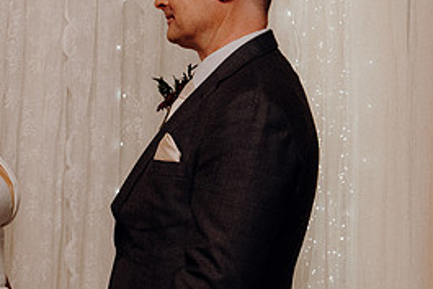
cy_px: 190
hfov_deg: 11.5
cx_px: -25
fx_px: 2130
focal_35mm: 177
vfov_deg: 7.8
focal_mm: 54
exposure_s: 1/160
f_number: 3.5
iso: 2000
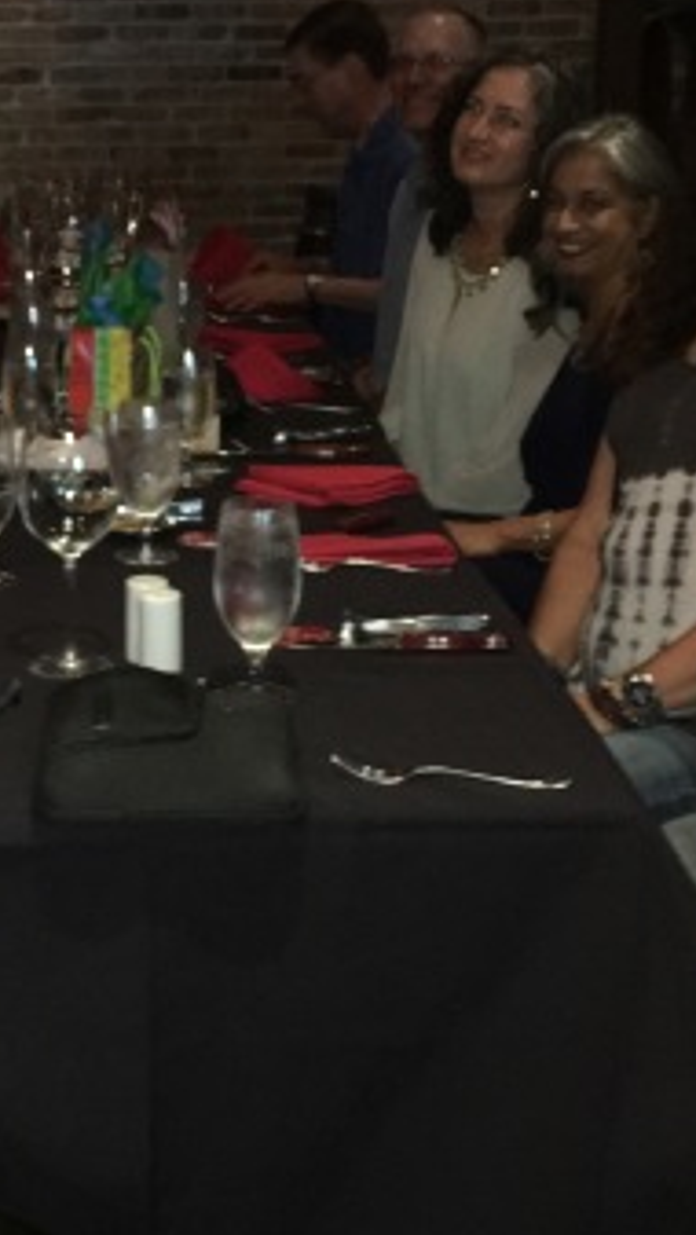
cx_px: 110
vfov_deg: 34.8
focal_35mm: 60
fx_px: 1965
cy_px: 531
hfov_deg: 19.8
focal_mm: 4.15
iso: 250
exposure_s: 1/16
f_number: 2.2
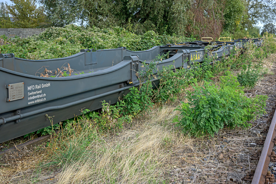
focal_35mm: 38
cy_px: 92
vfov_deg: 35.5
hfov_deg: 51.3
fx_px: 287
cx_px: 138
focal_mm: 25
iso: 200
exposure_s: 1/125
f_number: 8
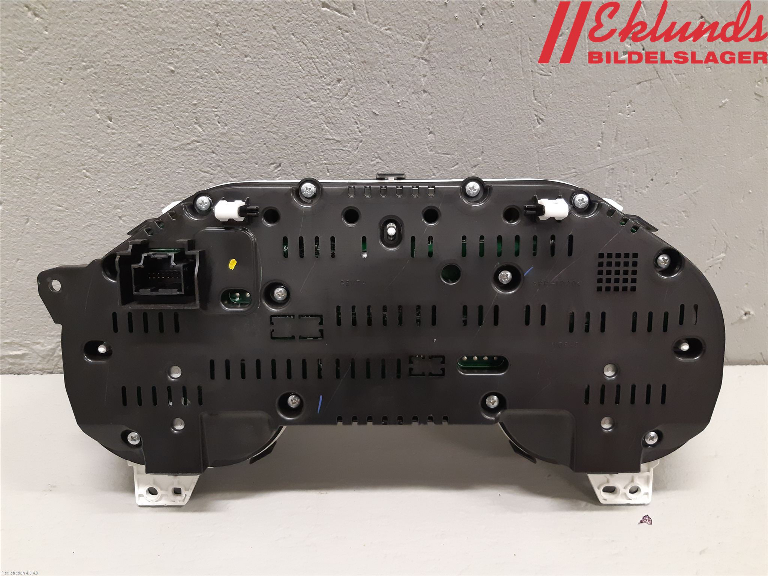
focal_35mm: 26
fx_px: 577
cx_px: 384
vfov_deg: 53.1
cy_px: 288
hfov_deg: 67.3
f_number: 1.7
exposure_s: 1/50
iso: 250
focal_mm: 3.93
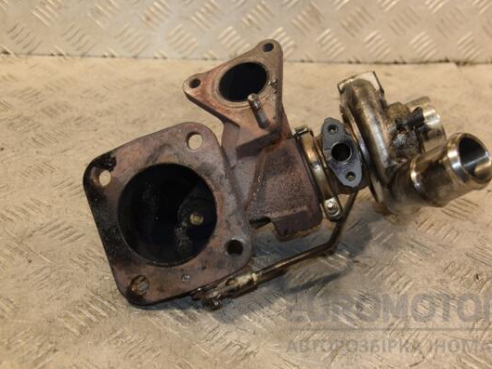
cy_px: 184
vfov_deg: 29.7
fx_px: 696
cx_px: 268
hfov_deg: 38.9
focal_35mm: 49
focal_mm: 30
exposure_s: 1/160
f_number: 5
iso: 800
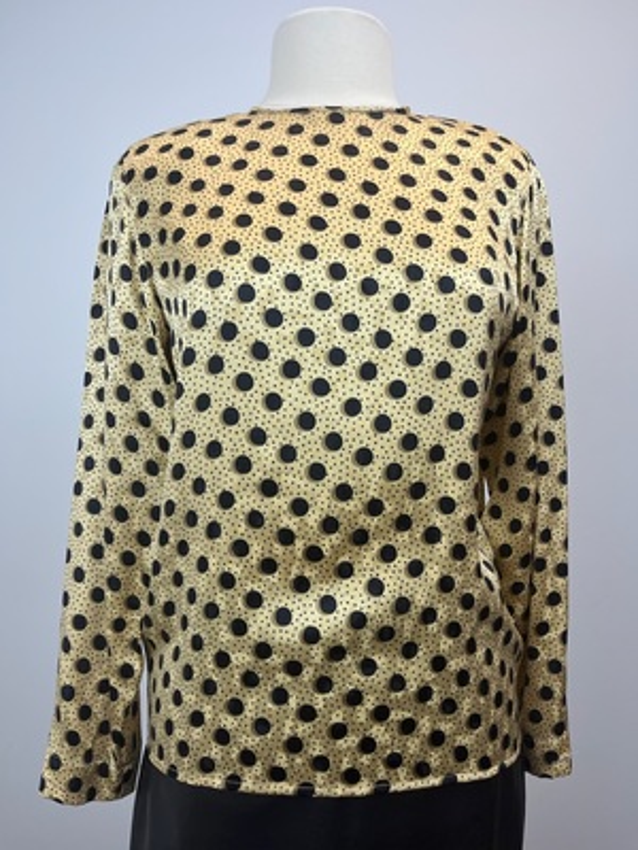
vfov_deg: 67.3
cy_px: 425
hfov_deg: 53.1
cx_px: 319
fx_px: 639
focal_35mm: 26
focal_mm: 5.1
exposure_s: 1/415
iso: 50
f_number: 1.6
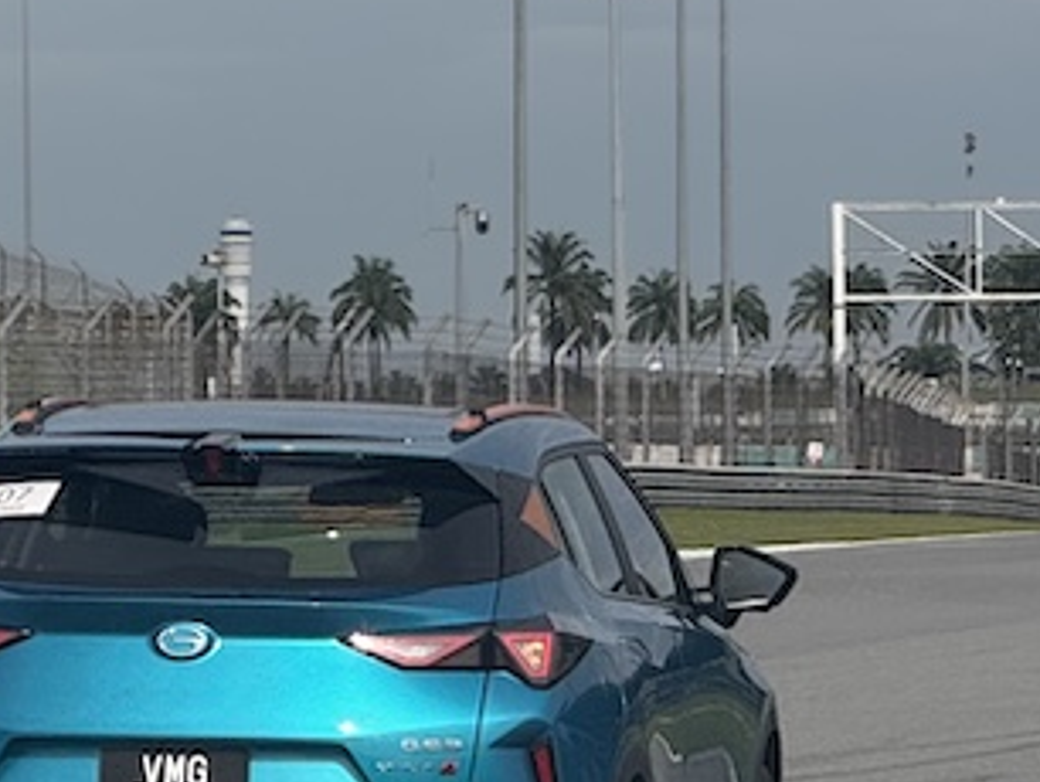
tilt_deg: +0.7
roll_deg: +0.0
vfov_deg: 3.8
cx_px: 619
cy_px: 190
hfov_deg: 5.1
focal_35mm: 392
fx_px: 11786
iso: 50
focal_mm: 15.66
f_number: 2.8
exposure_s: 1/2817
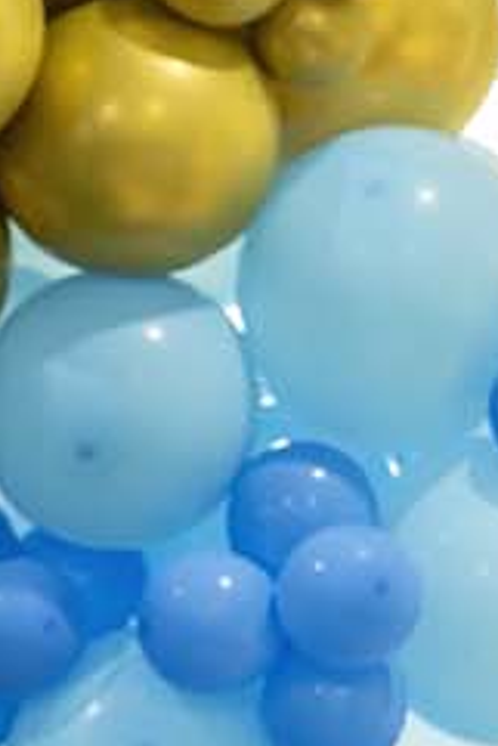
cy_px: 1269
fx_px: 10152
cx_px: -897
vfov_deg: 4.2
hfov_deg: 2.8
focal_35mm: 490
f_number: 2.8
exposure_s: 1/200
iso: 1600
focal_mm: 82
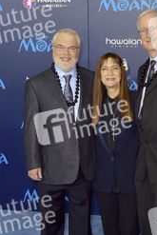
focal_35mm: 73
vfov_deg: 27.4
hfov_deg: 18.6
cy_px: 170
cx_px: 111
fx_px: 477
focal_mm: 45
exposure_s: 1/320
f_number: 4.5
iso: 400
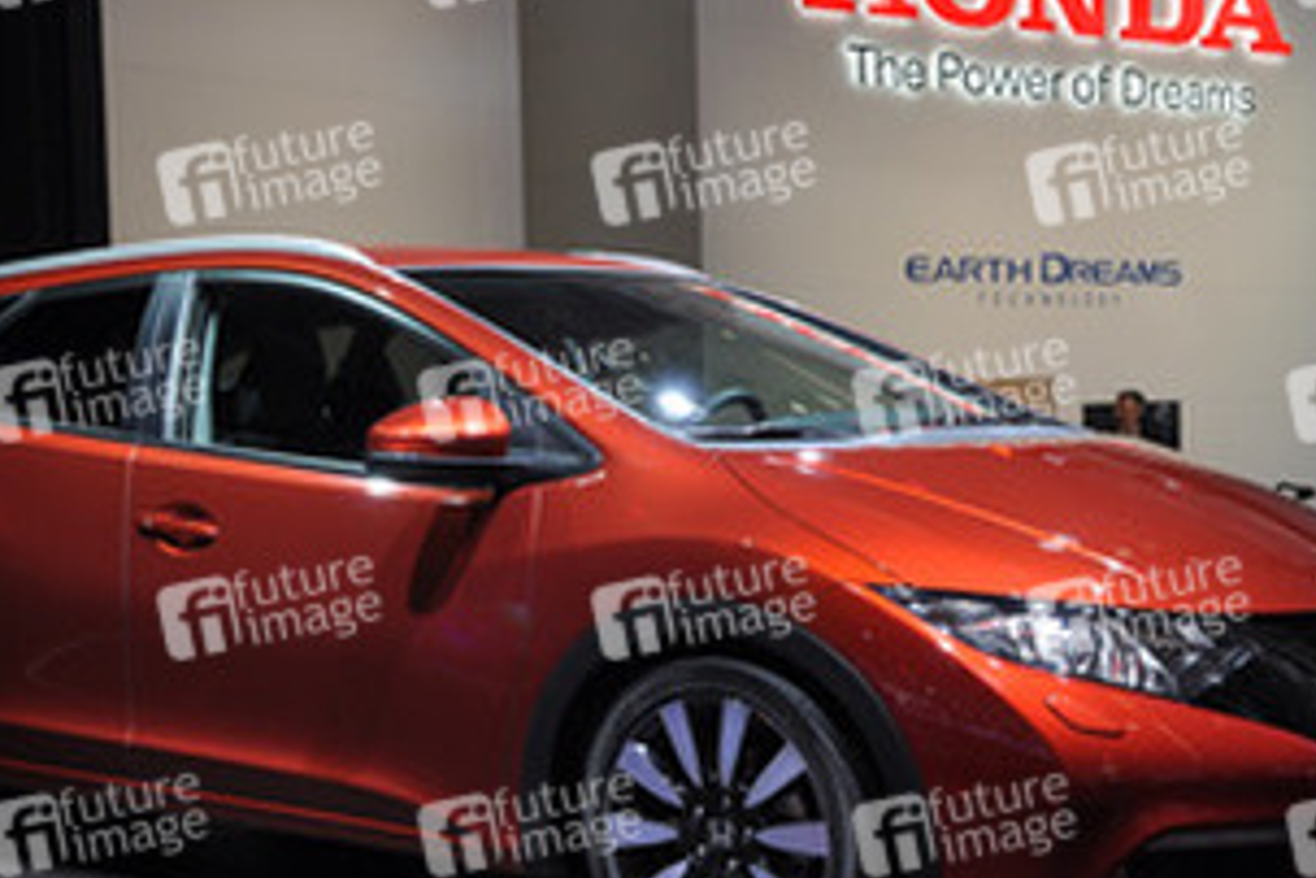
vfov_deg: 23.4
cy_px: 500
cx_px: 589
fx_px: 2120
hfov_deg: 34.5
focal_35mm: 58
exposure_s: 1/100
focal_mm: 26
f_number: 6.3
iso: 640
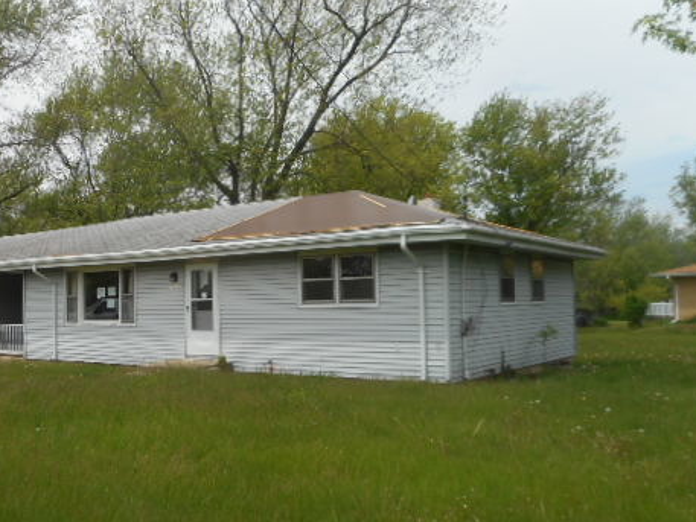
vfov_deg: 40.7
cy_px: 279
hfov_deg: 51.6
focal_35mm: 35
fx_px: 704
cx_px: 230
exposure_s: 1/800
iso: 80
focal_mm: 4.5
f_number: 3.7
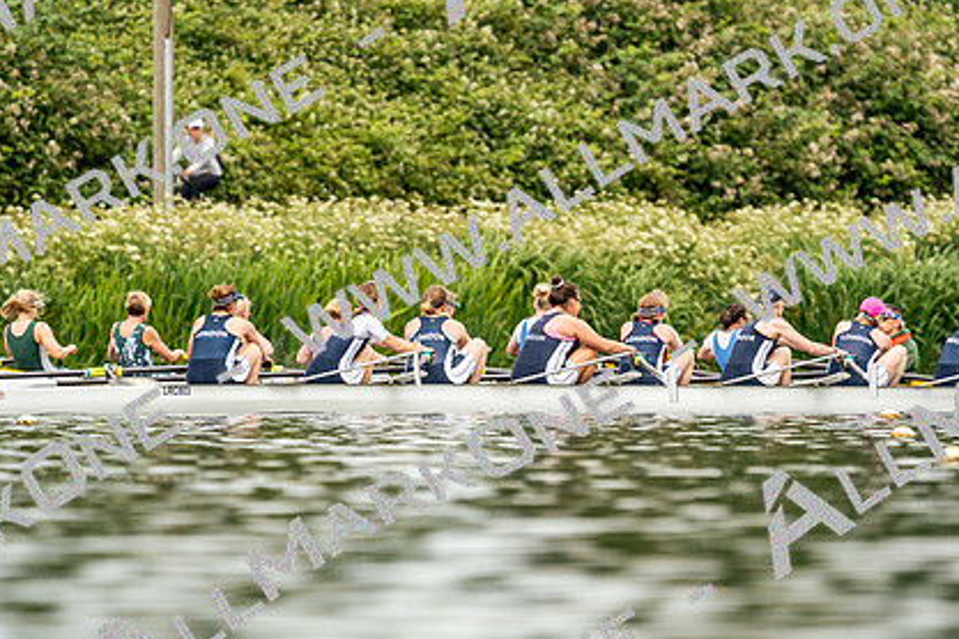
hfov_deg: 2.5
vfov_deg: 1.6
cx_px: 566
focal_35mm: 835
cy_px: 362
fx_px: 22242
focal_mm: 600
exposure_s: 1/2000
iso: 400
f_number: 6.3
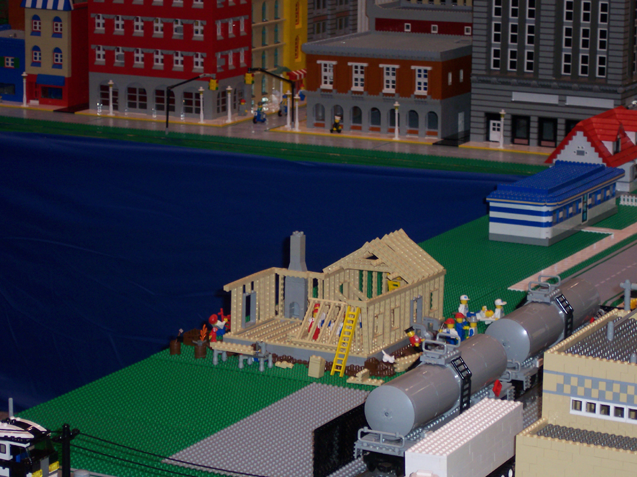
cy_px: 241
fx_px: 2189
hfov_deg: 16.6
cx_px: 317
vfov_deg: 12.4
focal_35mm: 119
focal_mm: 24
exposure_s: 1/90
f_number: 4.8
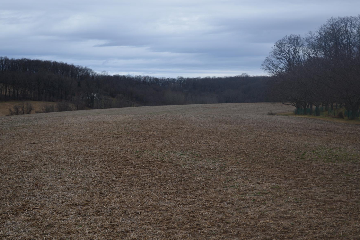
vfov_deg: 17.4
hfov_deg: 25.8
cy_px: 126
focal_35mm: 79
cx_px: 179
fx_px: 786
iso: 180
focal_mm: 45
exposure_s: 1/200
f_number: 5.3
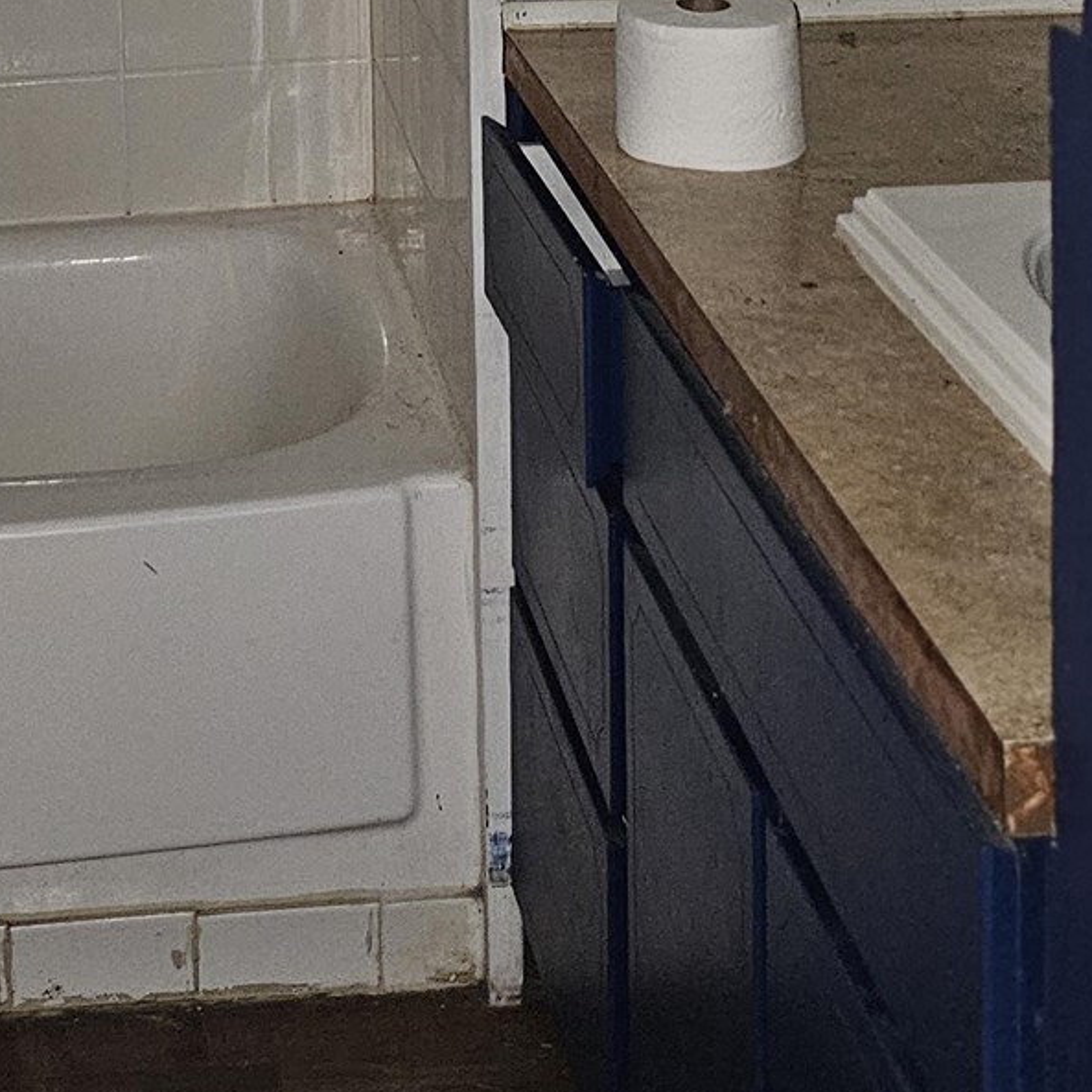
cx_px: 215
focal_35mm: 79
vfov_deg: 19.6
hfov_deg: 21.6
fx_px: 2820
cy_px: -442
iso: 800
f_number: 1.7
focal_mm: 6.3
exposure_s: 1/24
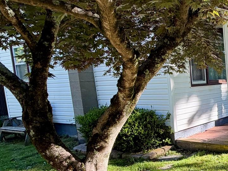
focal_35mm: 40
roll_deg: +2.4
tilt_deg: -6.7
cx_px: 249
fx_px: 264
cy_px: 112
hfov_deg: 38.9
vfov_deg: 35.7
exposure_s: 1/134
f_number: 2.2
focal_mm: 2.22
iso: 40
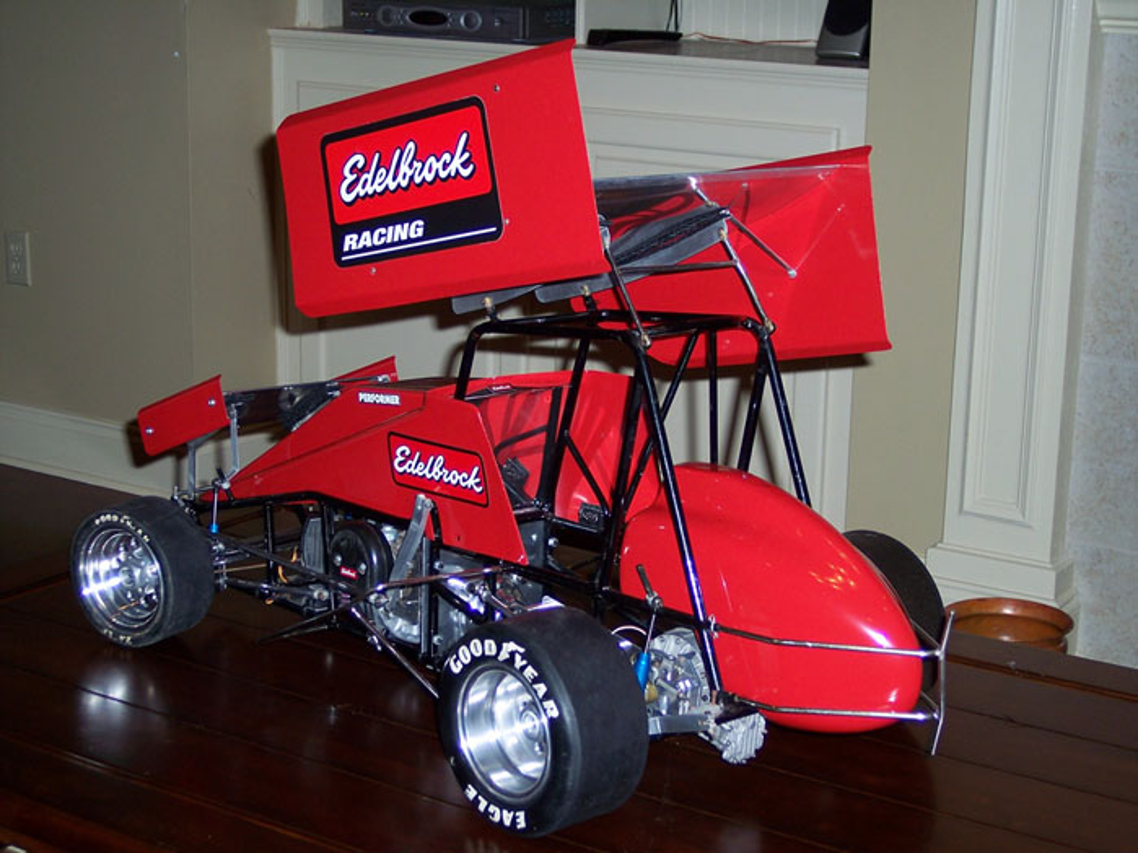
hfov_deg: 29.8
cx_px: 569
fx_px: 2137
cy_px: 426
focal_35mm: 65
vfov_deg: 22.6
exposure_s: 1/90
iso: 100
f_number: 3.4
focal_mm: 13.3
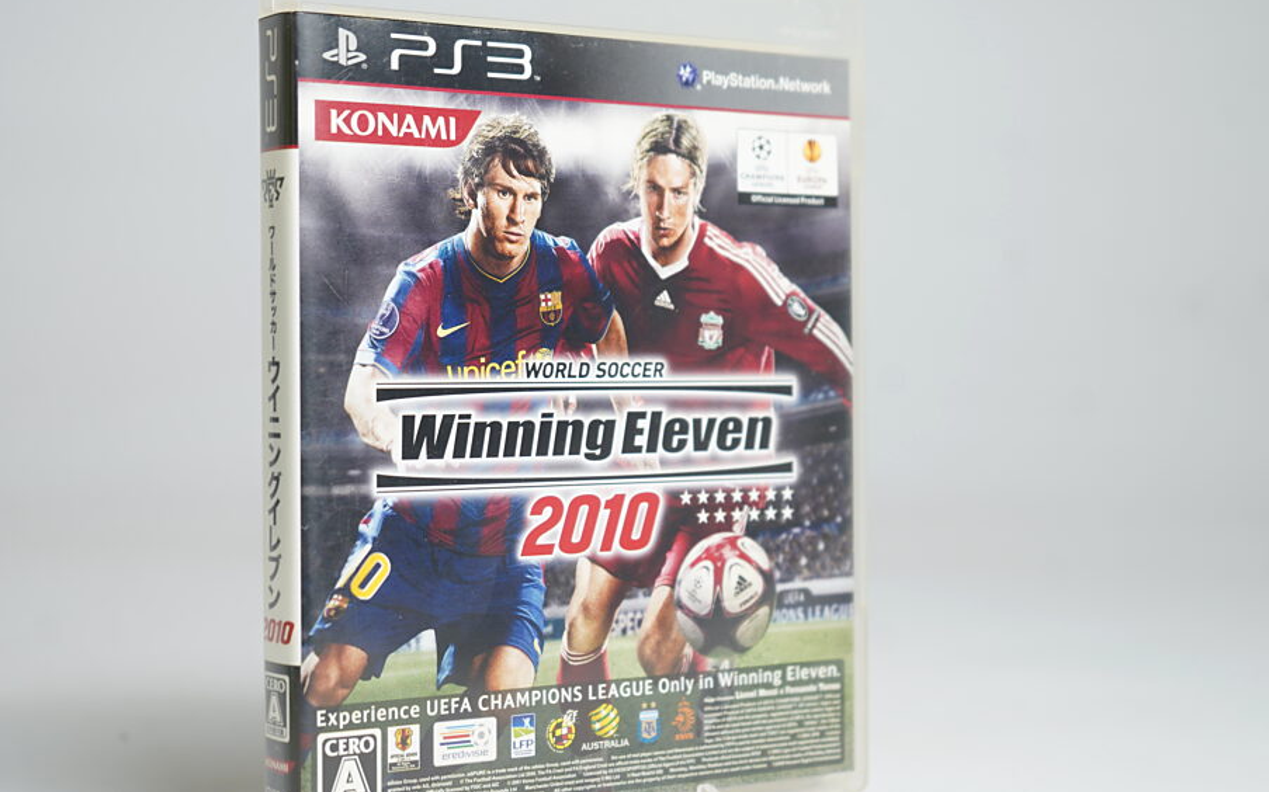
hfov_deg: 31.5
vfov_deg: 20.0
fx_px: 2248
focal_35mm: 65
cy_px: 396
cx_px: 607
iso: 160
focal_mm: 48
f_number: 4.5
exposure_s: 1/40
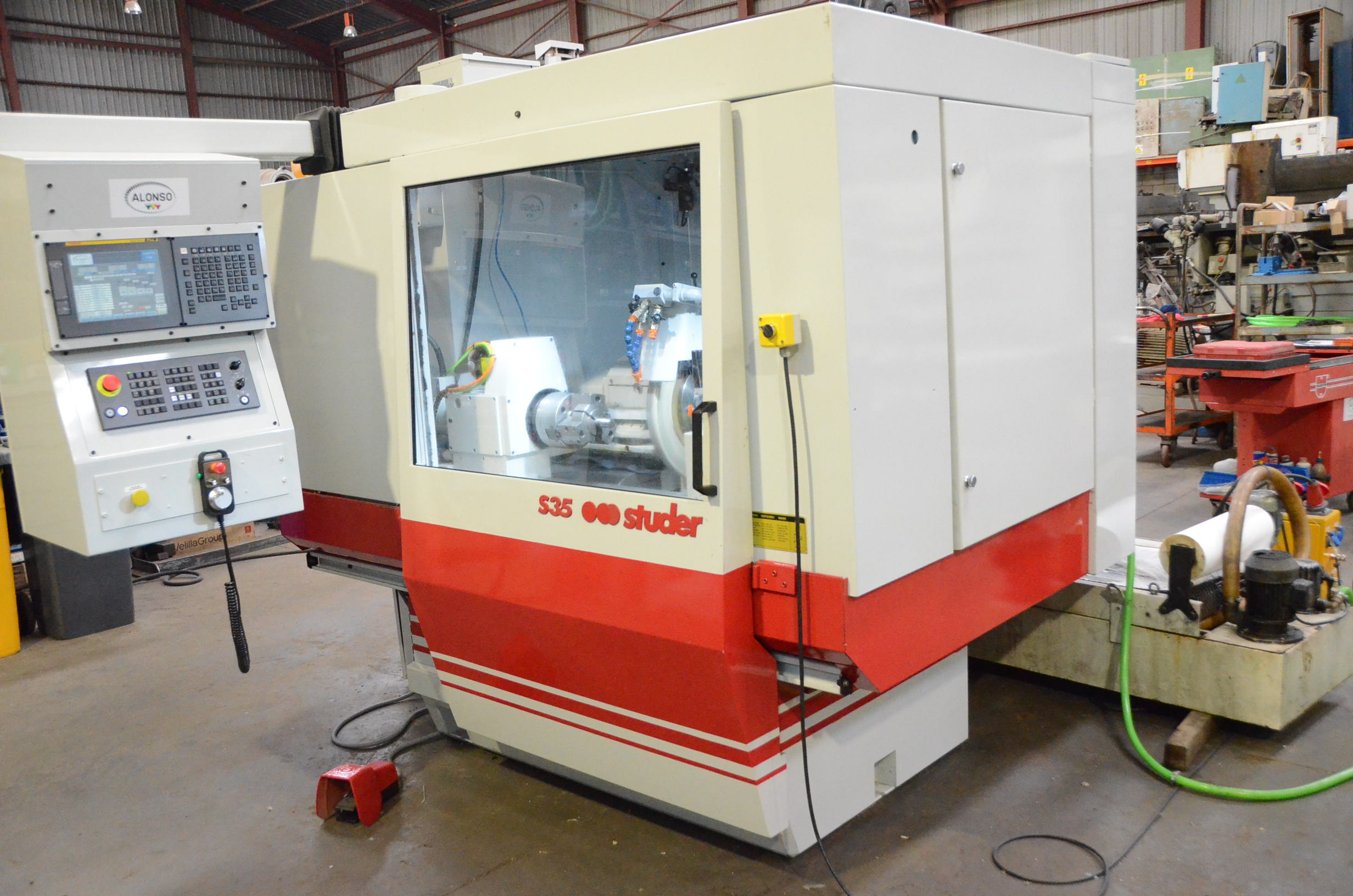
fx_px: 1125
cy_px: 448
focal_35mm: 30
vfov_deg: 43.4
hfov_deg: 62.0
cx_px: 676
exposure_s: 1/800
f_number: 3.5
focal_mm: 20
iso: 6400
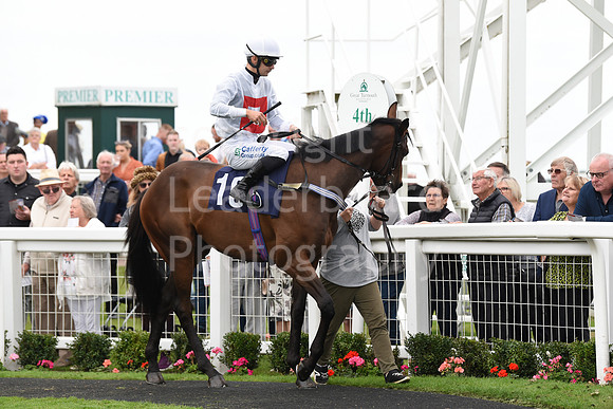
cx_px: 306
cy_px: 204
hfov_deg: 14.2
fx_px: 2469
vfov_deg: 9.5
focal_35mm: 145
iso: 640
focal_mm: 145
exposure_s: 1/1000
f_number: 4.5
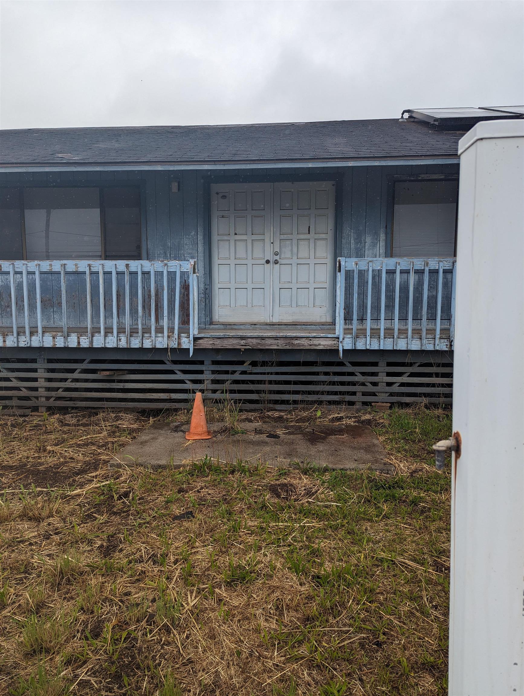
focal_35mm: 24
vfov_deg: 71.5
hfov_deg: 56.9
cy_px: 348
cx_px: 262
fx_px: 483
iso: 48
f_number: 1.85
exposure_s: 1/3058
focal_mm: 6.81
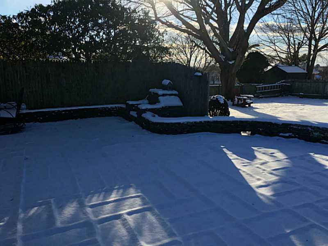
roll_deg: -0.5
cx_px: 164
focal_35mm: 29
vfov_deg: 48.2
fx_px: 275
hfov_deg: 61.7
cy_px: 123
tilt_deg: -12.6
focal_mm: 4.15
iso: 25
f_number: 2.2
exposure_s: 1/1026
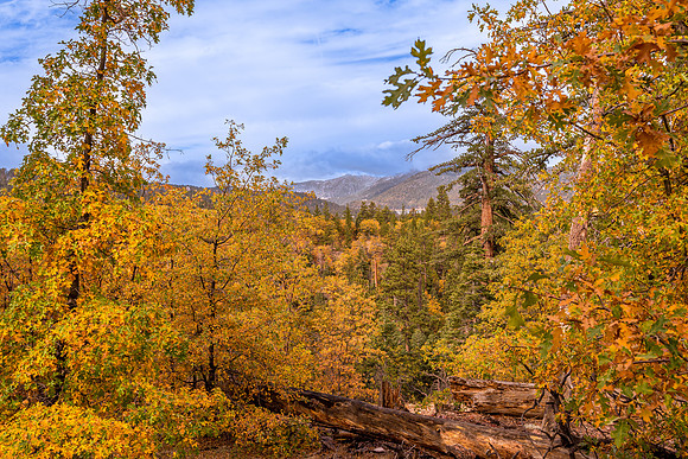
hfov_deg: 58.3
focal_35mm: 32
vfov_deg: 40.7
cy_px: 194
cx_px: 344
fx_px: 617
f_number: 9
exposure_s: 1/60
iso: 100
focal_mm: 28
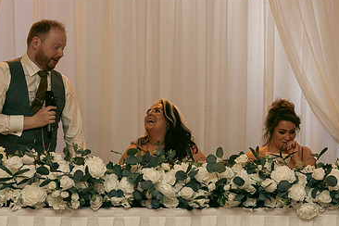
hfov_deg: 22.0
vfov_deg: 14.9
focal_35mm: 92
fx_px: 866
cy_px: 122
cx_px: 242
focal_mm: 39
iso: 2500
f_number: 3.5
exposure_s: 1/160
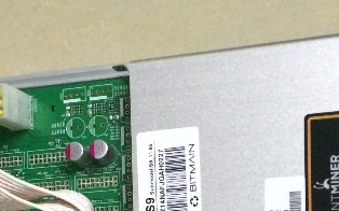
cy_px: 318
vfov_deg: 12.7
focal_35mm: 98
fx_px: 905
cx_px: 132
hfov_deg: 21.2
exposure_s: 1/17
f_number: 2.2
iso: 400
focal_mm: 4.15
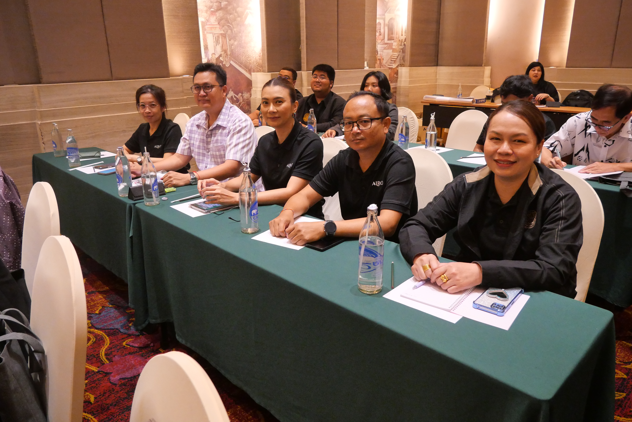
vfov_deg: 53.2
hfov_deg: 73.7
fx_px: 422
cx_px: 316
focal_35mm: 24
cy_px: 211
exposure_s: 1/125
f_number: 4
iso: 3200
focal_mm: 12
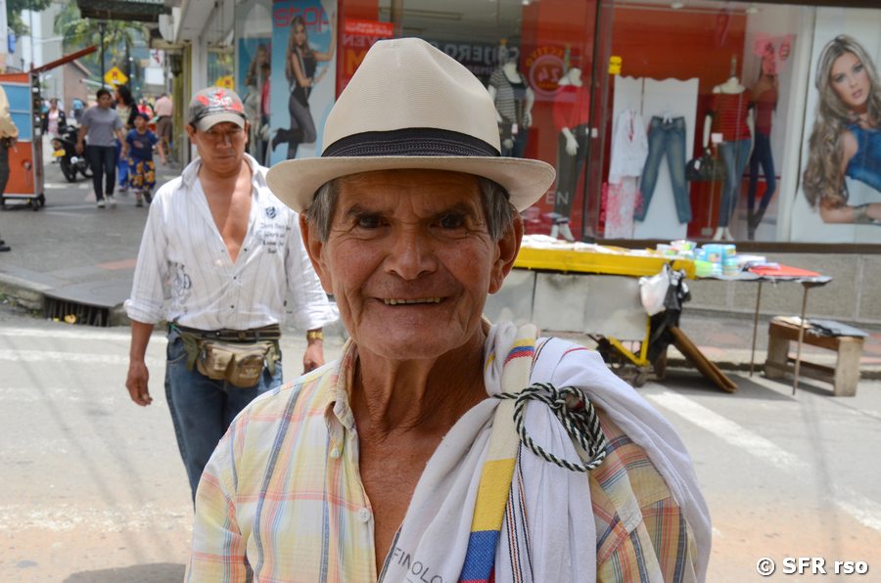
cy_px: 292
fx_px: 1099
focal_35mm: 45
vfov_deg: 29.7
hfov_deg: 43.7
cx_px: 440
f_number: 10
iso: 500
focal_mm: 30
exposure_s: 1/400
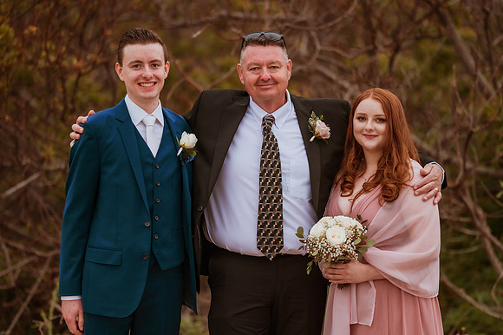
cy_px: 168
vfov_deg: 10.1
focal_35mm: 135
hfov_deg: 15.2
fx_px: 1885
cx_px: 252
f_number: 1.8
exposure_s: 1/3200
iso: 400
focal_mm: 135
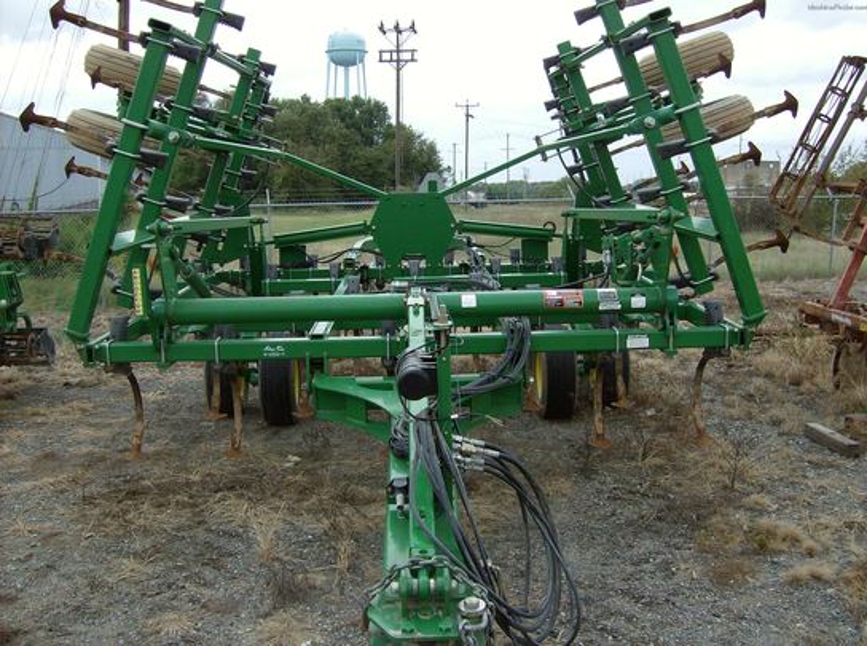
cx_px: 434
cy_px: 323
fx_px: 899
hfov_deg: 51.5
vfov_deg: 39.5
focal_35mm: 36
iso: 100
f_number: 4.7
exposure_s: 1/233
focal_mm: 6
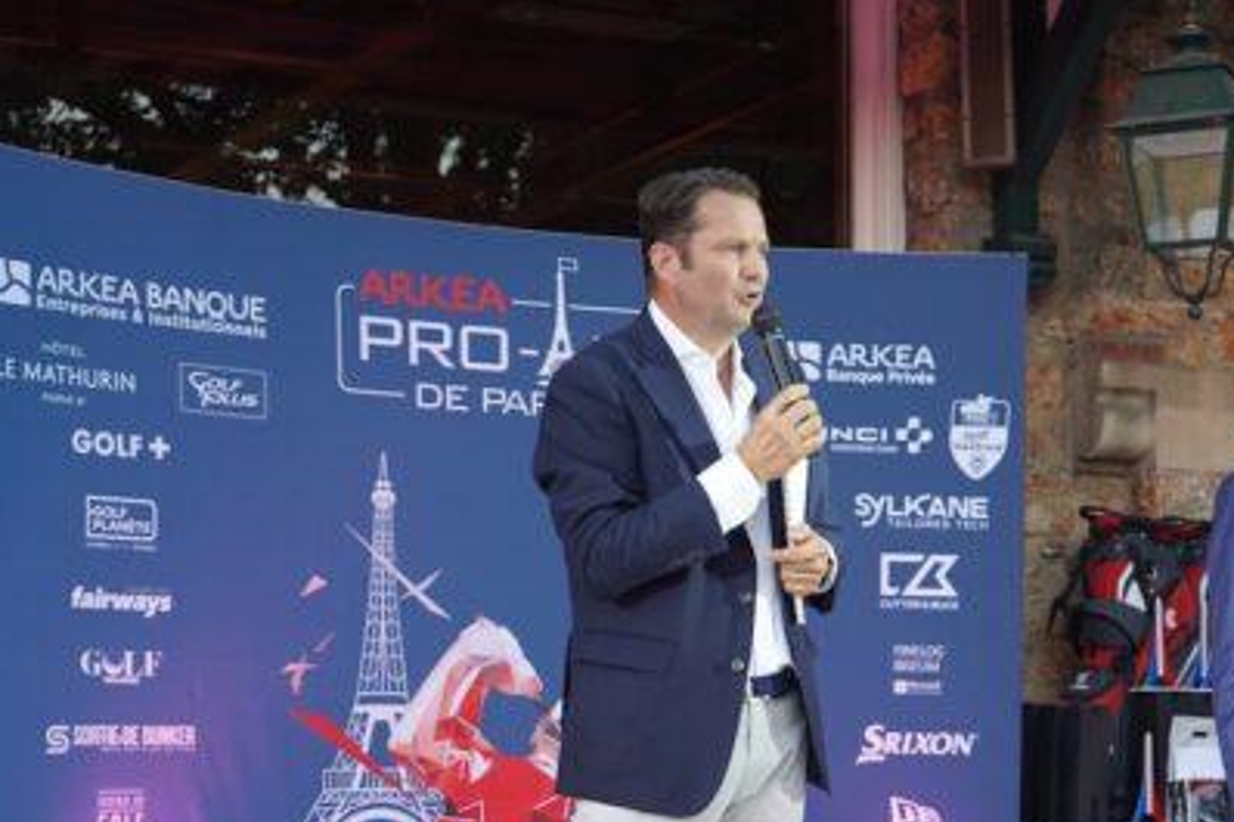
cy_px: 692
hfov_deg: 26.2
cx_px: 819
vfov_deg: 17.5
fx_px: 2638
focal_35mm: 77
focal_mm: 44
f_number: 4.5
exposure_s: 1/160
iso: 1000
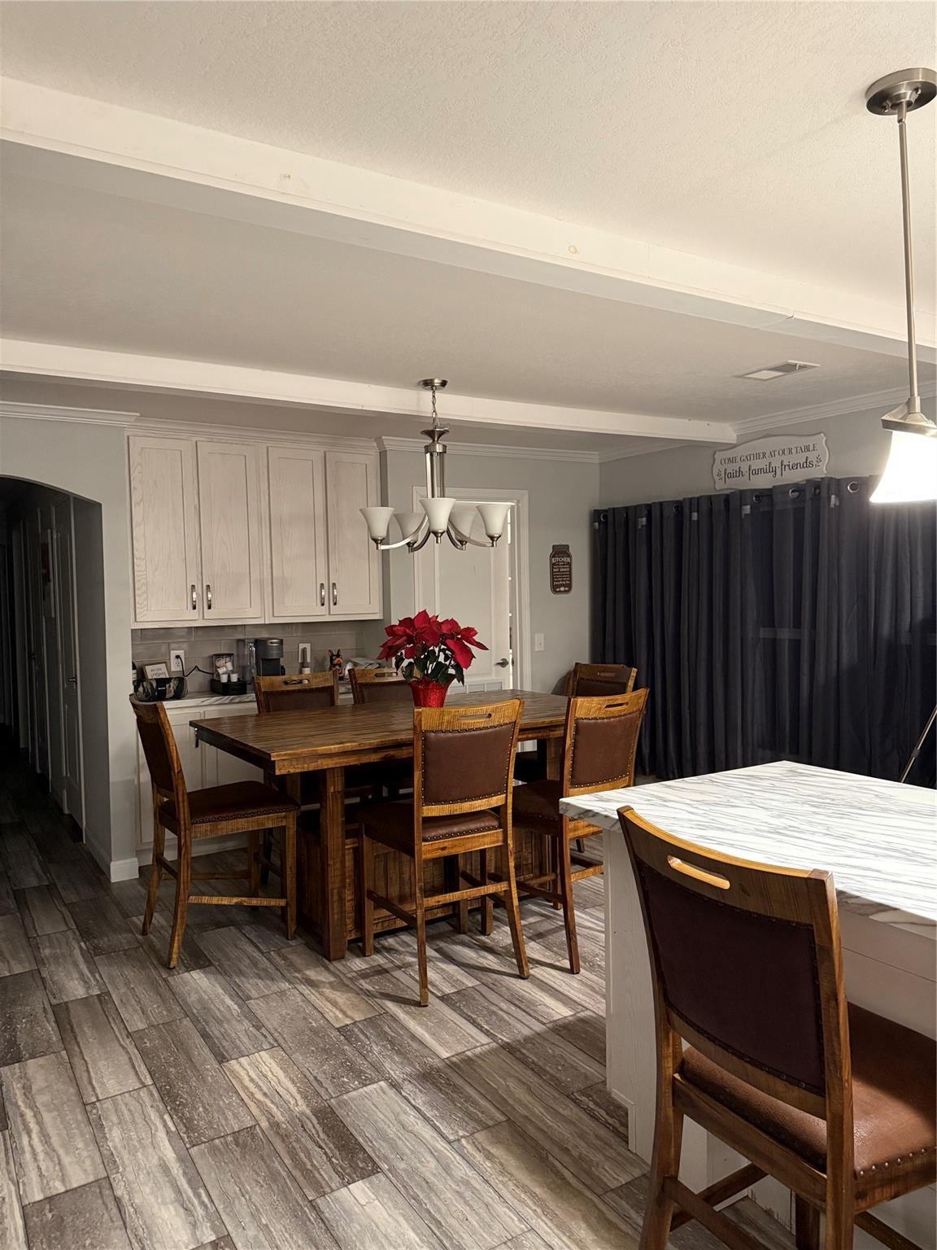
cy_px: 625
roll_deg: +1.4
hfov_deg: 56.8
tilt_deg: -2.1
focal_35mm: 24
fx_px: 866
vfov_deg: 71.6
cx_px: 468
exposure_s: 1/60
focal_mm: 6.76
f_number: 1.78
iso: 640
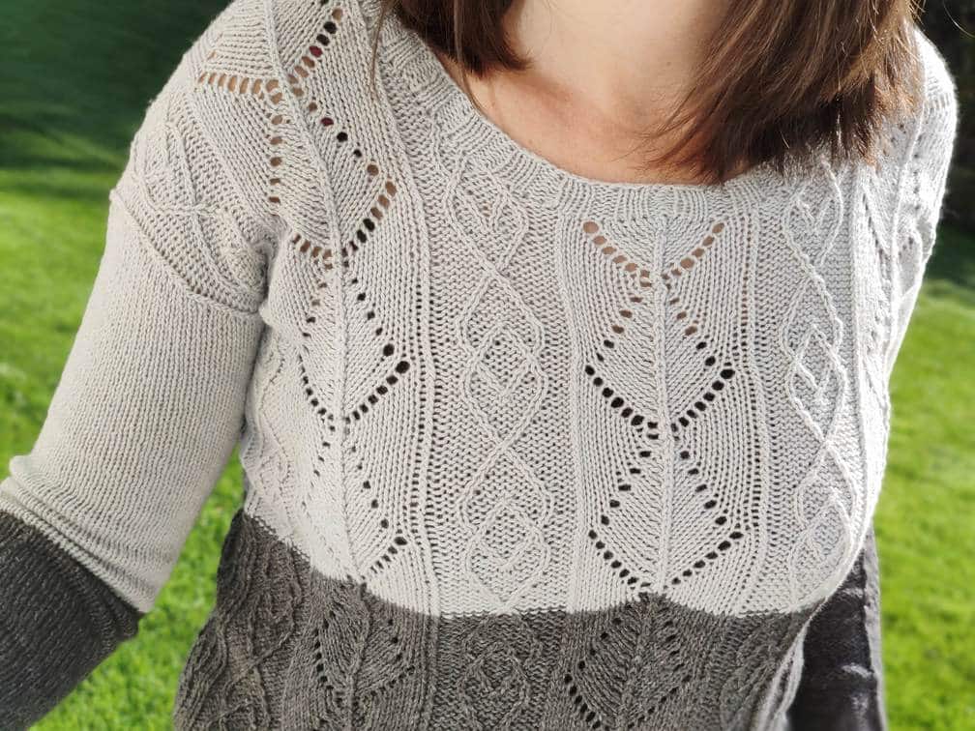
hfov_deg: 45.8
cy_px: 366
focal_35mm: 41
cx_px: 488
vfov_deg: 35.1
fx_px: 1155
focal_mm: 8.16
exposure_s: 1/1320
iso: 100
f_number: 2
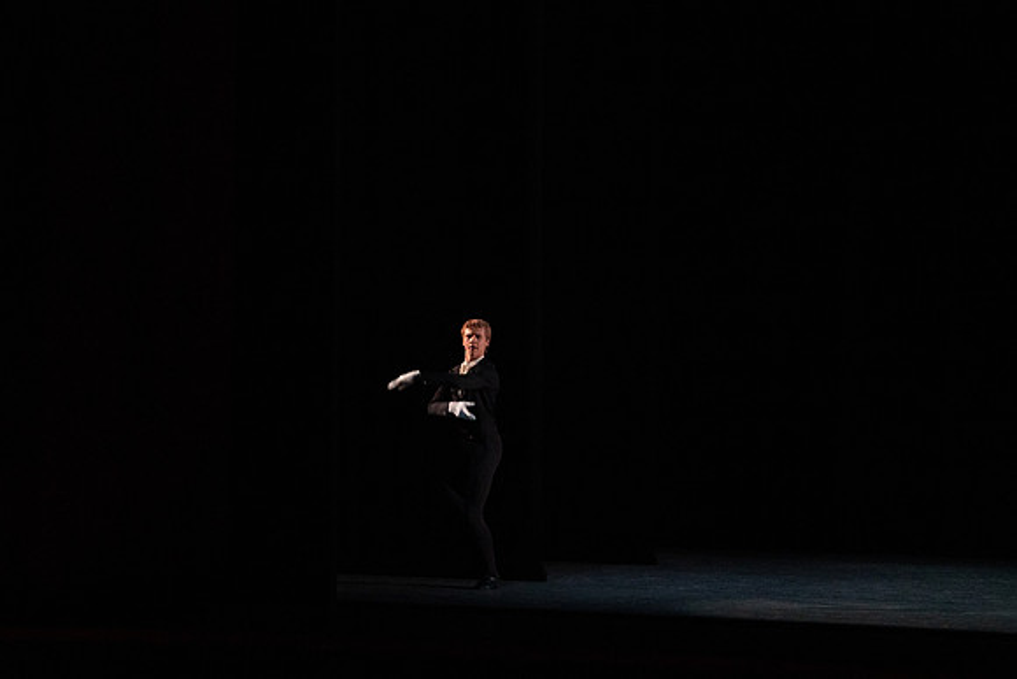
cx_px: 508
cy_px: 340
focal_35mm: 127
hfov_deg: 16.1
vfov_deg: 10.8
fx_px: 3588
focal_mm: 127
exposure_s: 1/400
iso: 16000
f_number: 5.6
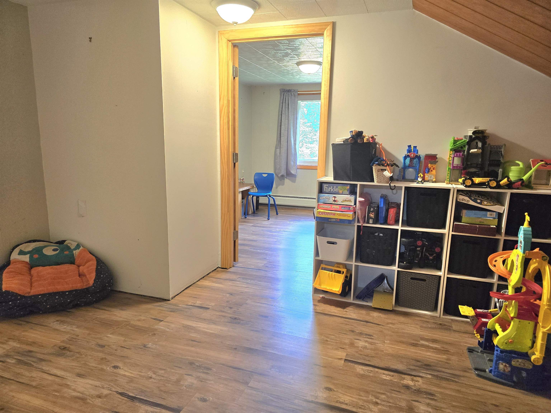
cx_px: 276
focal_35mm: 23
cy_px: 206
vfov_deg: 58.9
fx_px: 366
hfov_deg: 73.9
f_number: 1.7
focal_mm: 6.3
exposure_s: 1/120
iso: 250
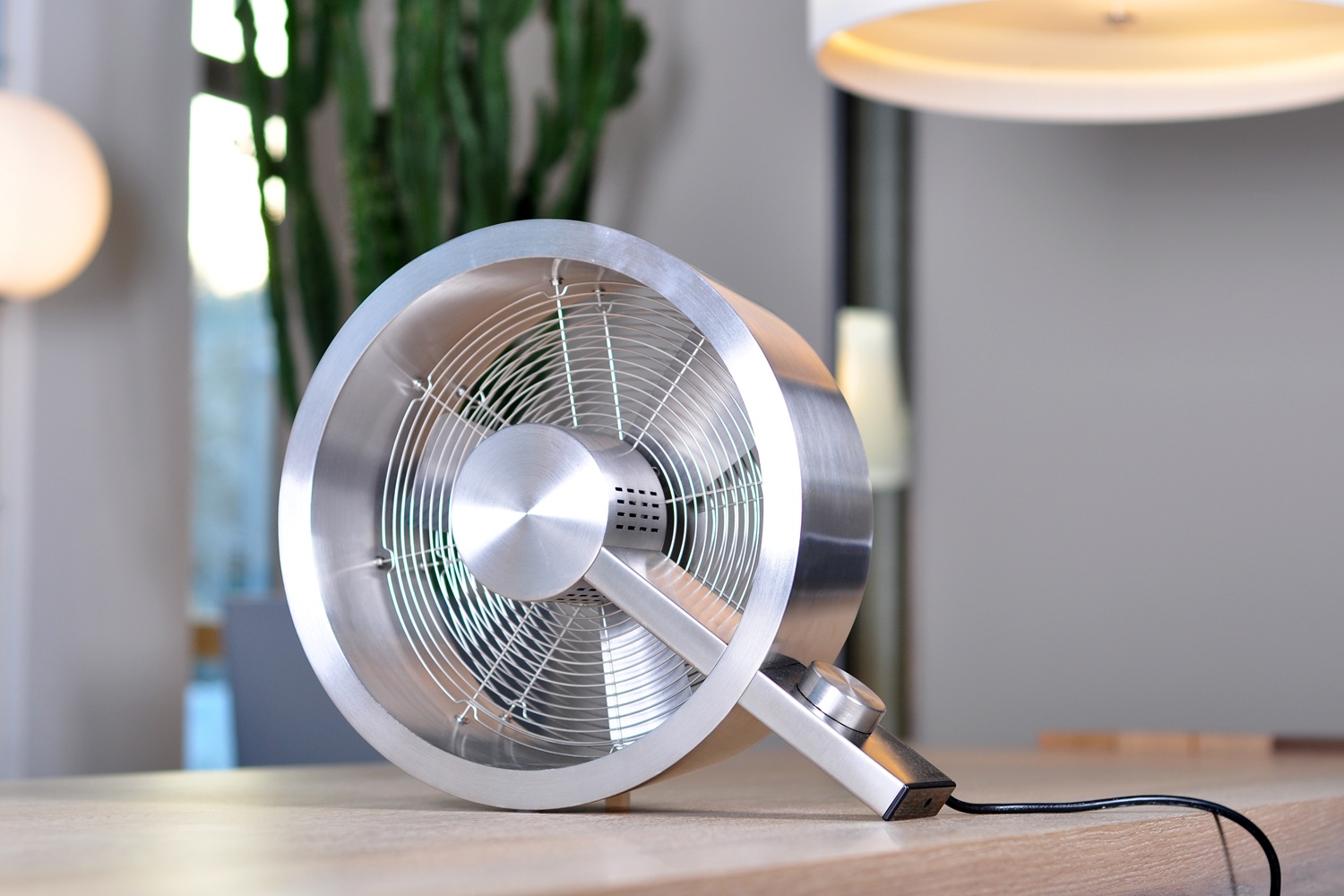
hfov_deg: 27.0
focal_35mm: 75
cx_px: 672
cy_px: 448
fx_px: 2800
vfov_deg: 18.2
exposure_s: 1/160
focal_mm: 50
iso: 200
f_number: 3.5
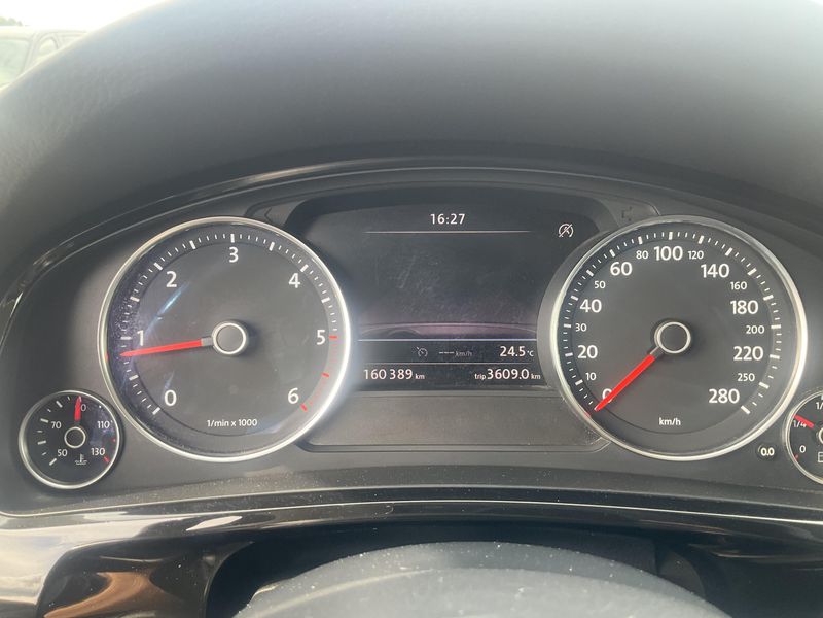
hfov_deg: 61.7
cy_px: 309
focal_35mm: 29
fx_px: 689
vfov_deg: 48.2
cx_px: 412
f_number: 1.8
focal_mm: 3
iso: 64
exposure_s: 1/122
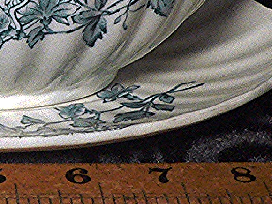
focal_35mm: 159
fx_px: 1249
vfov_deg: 9.2
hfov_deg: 12.2
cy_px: -31
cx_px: -40
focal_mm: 6
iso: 400
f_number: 2.8
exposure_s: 1/20
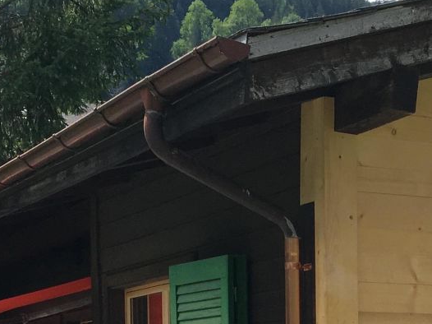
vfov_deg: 12.4
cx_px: 456
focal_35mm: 113
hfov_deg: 17.0
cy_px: 496
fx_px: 1410
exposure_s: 1/1083
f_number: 2.2
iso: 25
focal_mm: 4.15
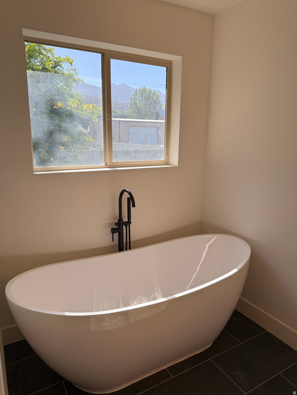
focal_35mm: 24
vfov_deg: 71.6
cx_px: 148
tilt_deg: -11.2
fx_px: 275
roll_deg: +0.2
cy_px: 198
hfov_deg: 56.8
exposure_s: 1/1522
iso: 100
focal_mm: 6.76
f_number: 1.78
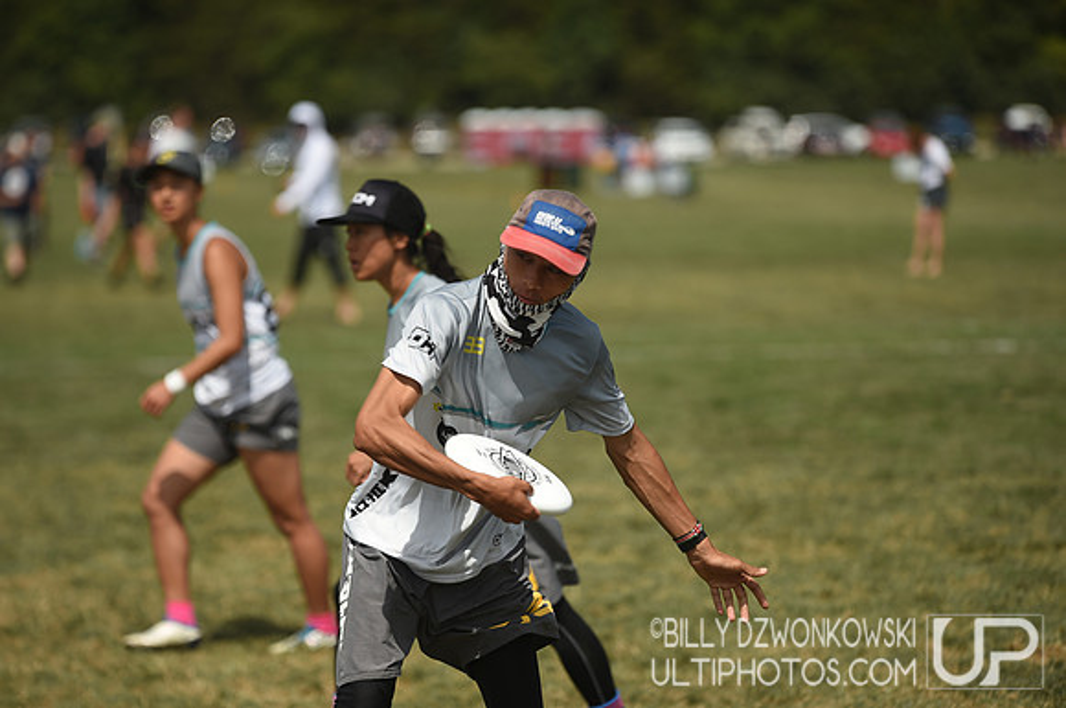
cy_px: 354
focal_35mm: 200
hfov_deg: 10.3
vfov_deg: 6.8
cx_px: 533
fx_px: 5914
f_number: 3.5
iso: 100
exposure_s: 1/2000
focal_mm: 200
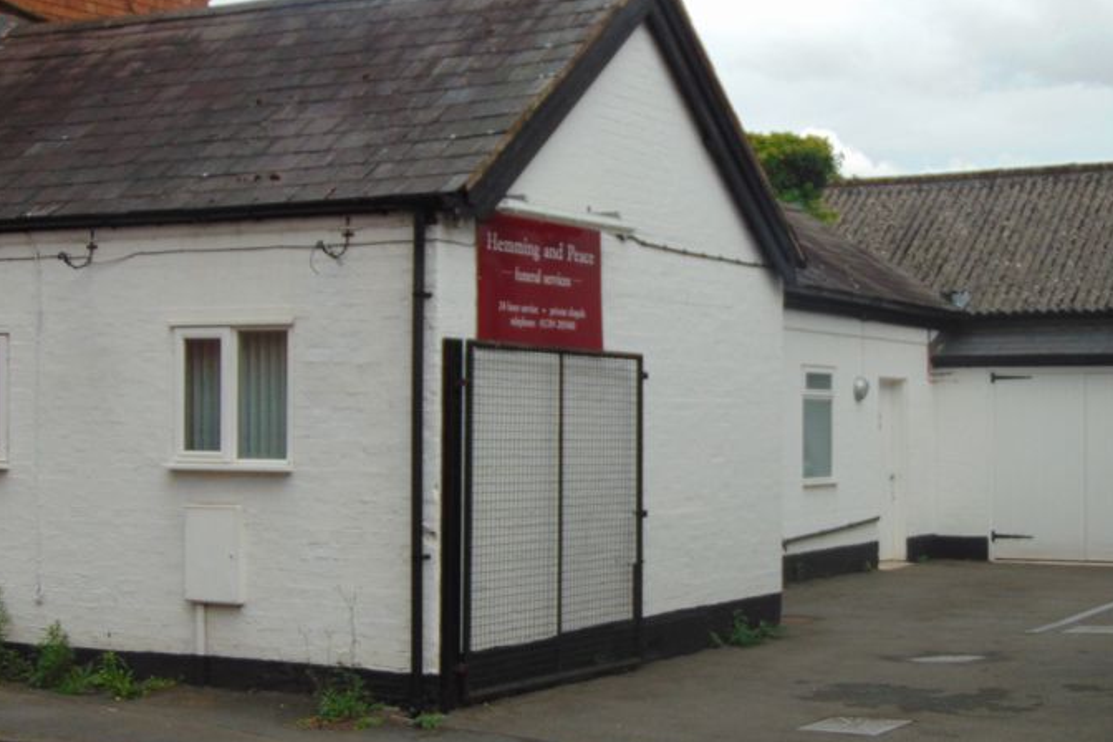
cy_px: 412
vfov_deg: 20.6
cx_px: 672
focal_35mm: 66
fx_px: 2040
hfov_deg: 30.4
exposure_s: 1/400
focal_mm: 9
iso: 80
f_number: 3.5
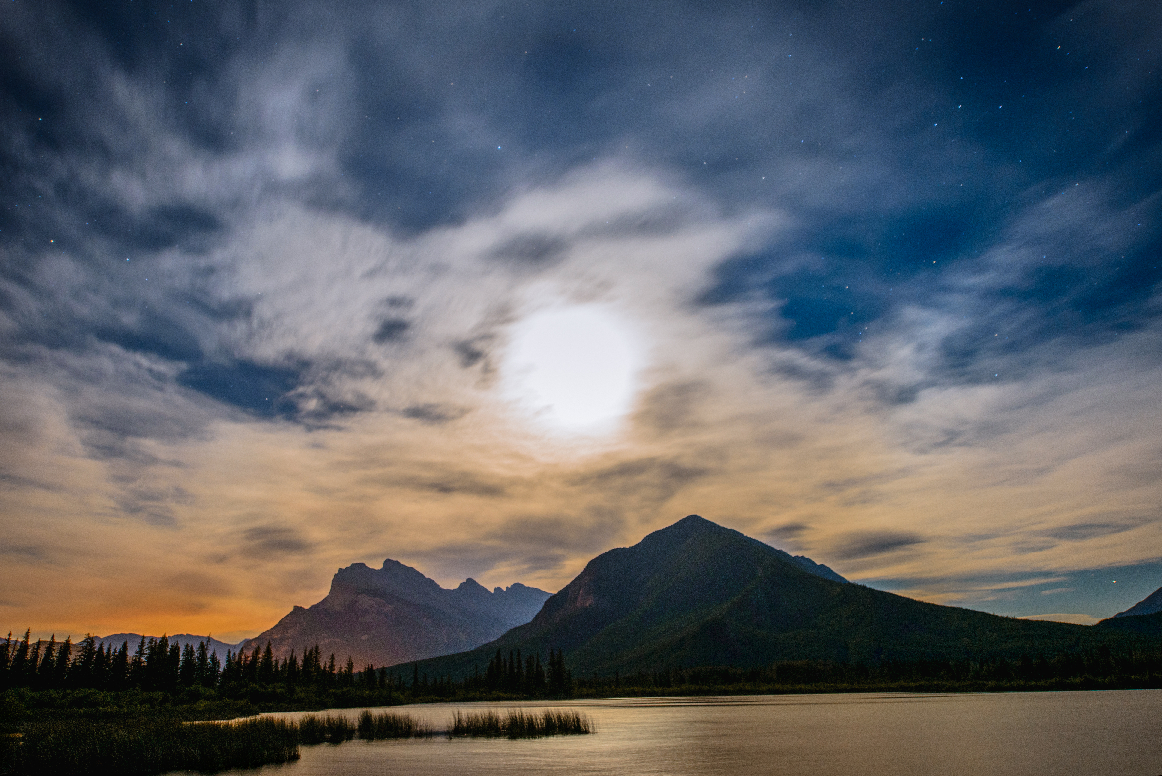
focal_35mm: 24
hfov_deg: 73.7
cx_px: 581
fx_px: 775
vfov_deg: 53.2
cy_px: 388
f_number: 2.8
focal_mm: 24
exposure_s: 20
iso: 800
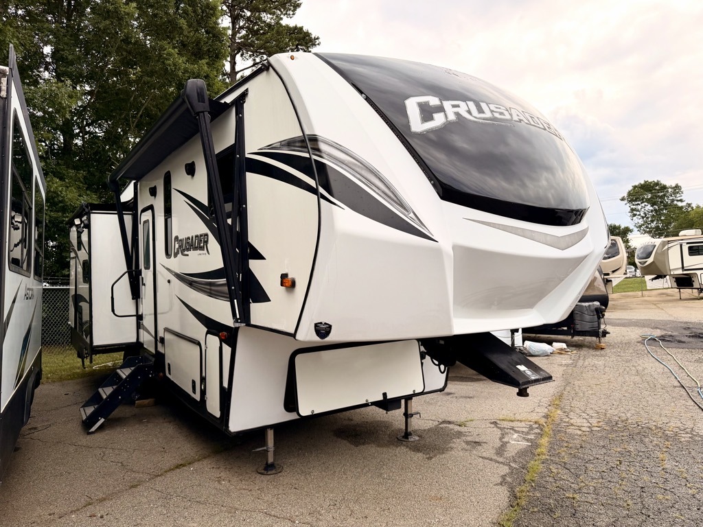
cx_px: 352
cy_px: 264
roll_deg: +3.5
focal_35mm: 24
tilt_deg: +4.1
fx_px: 487
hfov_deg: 71.6
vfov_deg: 56.8
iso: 100
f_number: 1.78
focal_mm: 6.76
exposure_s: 1/3953
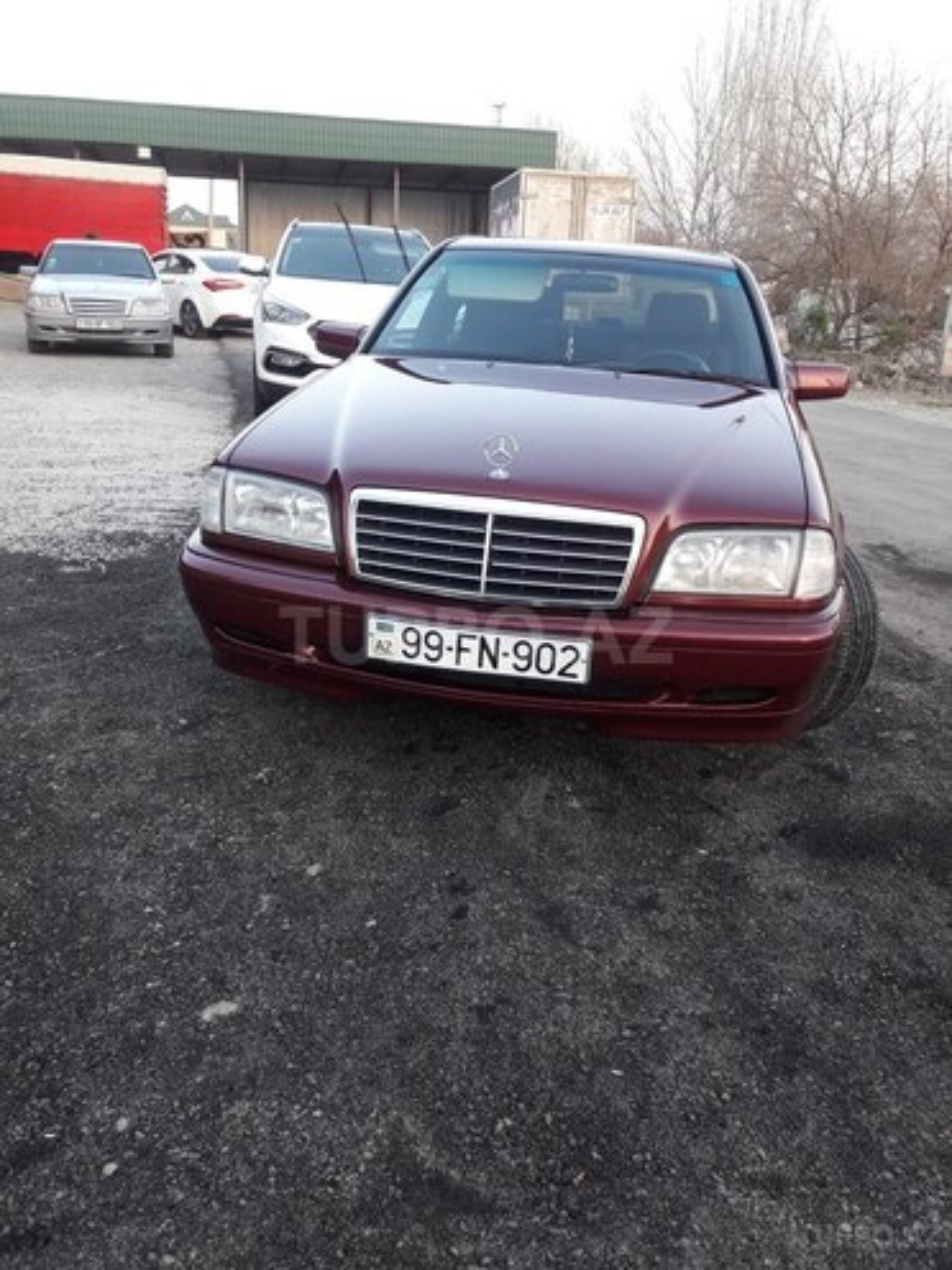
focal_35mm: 28
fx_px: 1027
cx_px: 476
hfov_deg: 49.7
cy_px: 635
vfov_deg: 63.4
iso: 64
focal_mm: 3.7
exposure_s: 1/33
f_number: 1.9
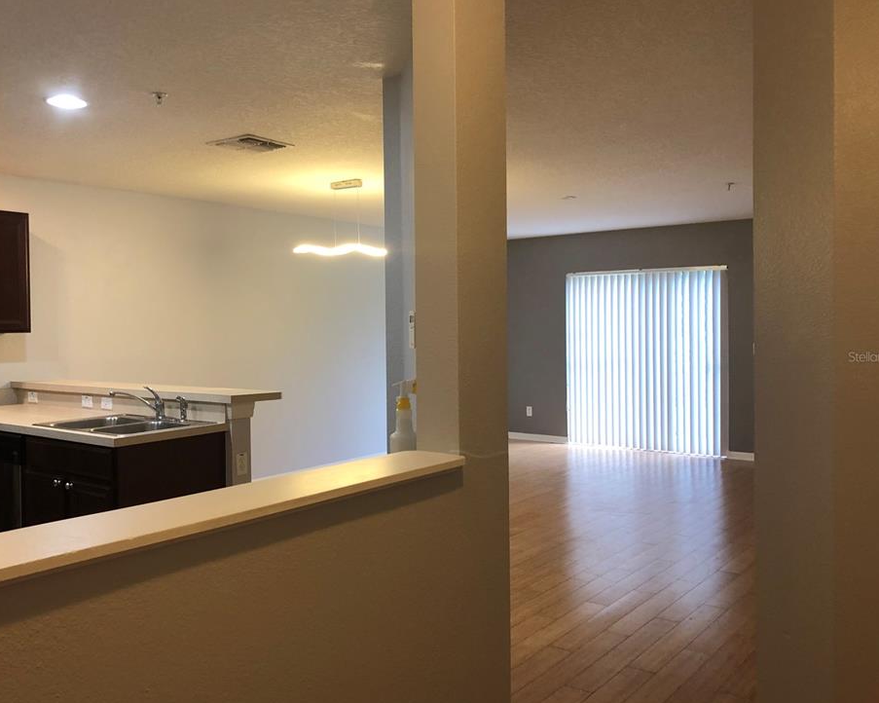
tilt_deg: -1.3
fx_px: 806
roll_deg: +1.2
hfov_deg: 57.1
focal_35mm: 31
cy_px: 356
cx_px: 409
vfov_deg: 47.1
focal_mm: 3.99
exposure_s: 1/15
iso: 40
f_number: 1.8
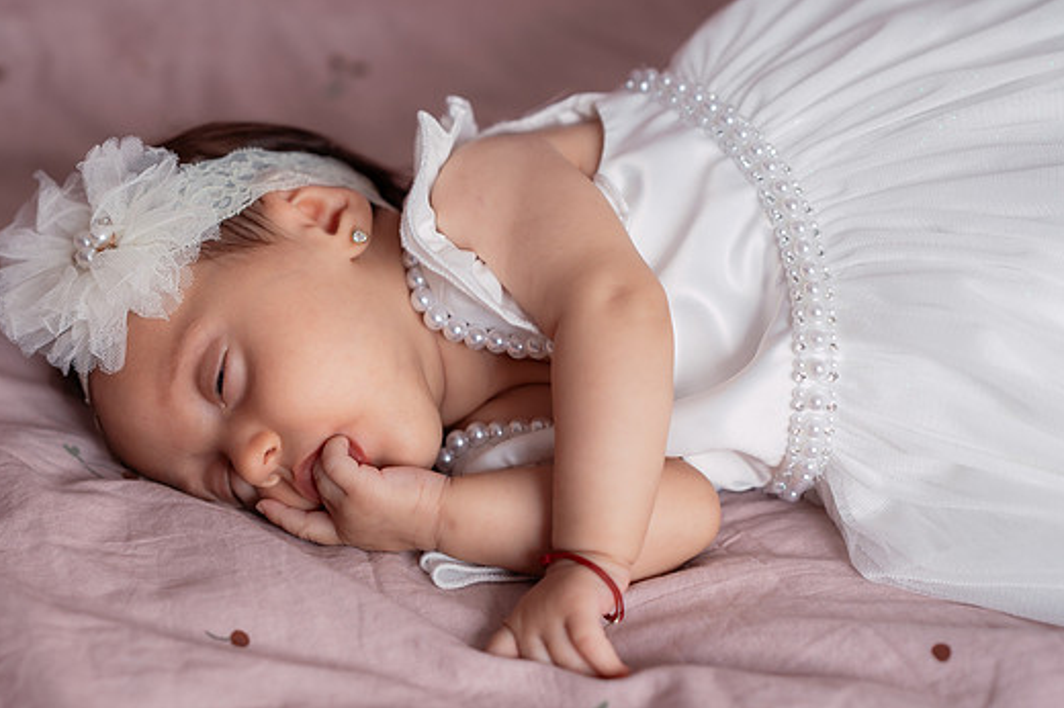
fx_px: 3456
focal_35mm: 117
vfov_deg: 11.7
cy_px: 409
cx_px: 363
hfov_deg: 17.5
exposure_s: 1/320
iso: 320
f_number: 2.5
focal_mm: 85
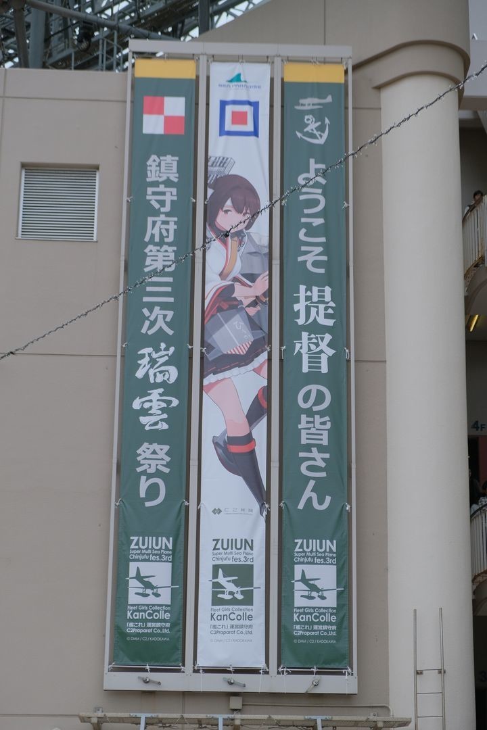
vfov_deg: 24.5
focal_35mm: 83
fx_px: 1684
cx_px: 244
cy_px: 365
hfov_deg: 16.5
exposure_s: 1/1000
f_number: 4
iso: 640
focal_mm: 55
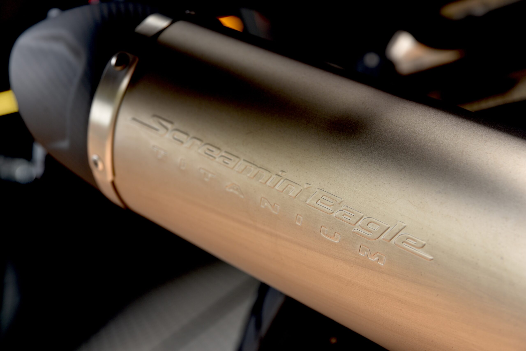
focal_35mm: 70
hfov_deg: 28.8
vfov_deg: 19.5
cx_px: 263
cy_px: 176
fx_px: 1023
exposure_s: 1/125
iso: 100
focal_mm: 70
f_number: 5.6
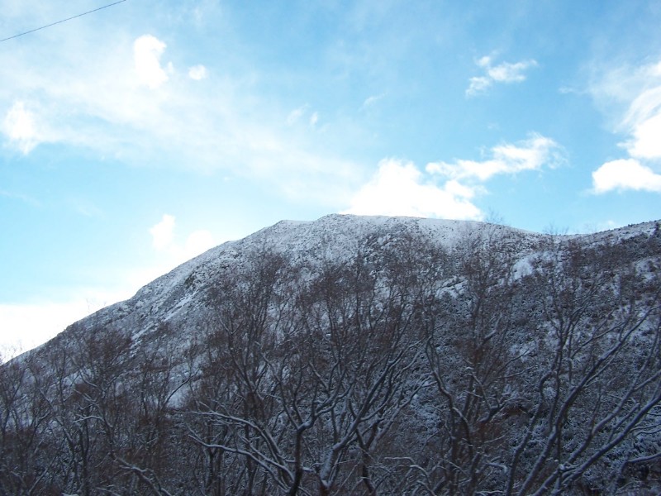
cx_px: 330
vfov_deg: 37.7
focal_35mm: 38
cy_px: 248
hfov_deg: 49.0
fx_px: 726
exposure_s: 1/500
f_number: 4
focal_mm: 6.3
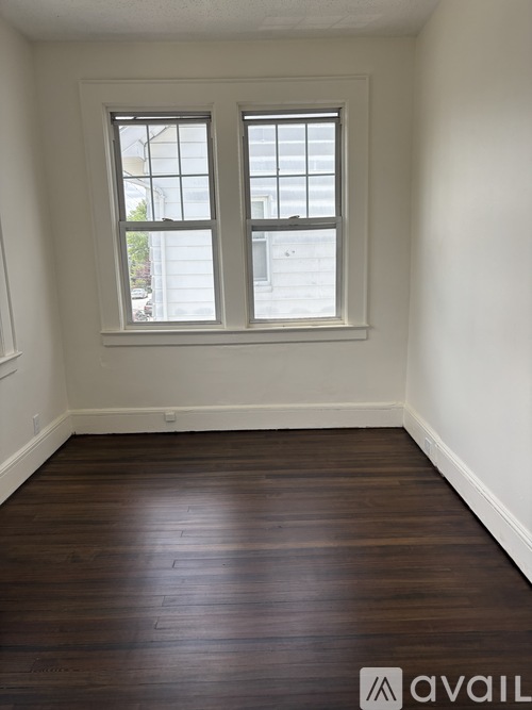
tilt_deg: -9.9
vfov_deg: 67.3
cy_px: 355
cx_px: 266
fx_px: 533
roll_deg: +0.8
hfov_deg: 53.0
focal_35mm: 26
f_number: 1.6
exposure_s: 1/622
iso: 50
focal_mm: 5.96
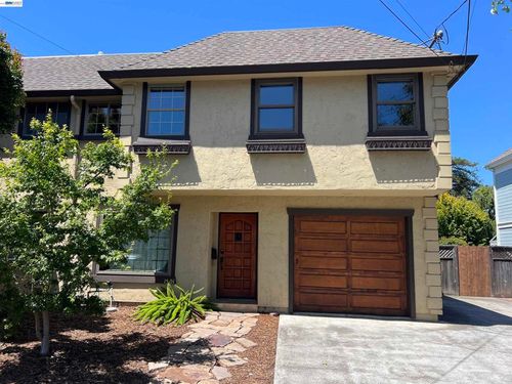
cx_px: 256
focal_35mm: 26
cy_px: 192
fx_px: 385
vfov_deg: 53.1
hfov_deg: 67.3
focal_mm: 5.7
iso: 50
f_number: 1.5
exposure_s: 1/1869
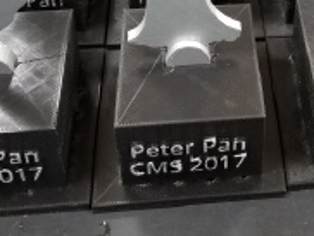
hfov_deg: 24.9
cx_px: 284
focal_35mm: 76
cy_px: -36
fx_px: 690
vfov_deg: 18.5
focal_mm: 4.25
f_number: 1.7
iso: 200
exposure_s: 1/30
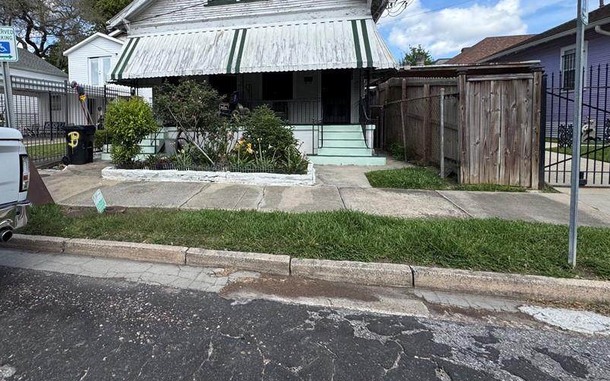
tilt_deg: -2.5
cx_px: 237
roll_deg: +0.8
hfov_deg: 86.6
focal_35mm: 19
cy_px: 135
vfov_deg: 61.1
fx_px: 316
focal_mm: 2.22
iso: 50
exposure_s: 1/1160
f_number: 2.2
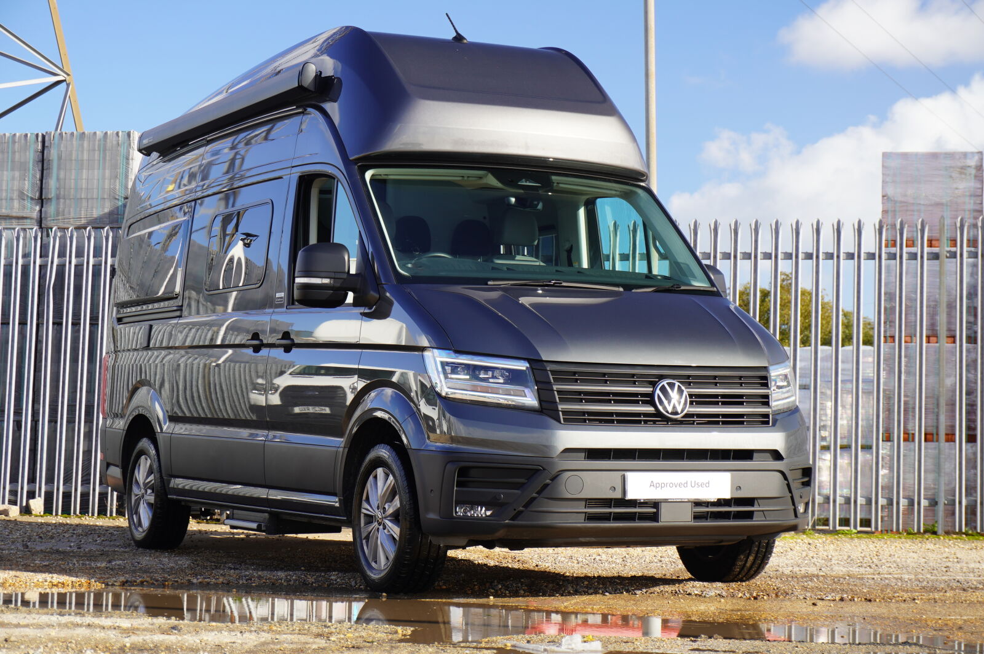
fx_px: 2048
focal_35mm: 75
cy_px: 327
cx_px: 492
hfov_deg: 27.0
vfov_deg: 18.2
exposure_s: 1/90
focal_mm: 50
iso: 100
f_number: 6.7
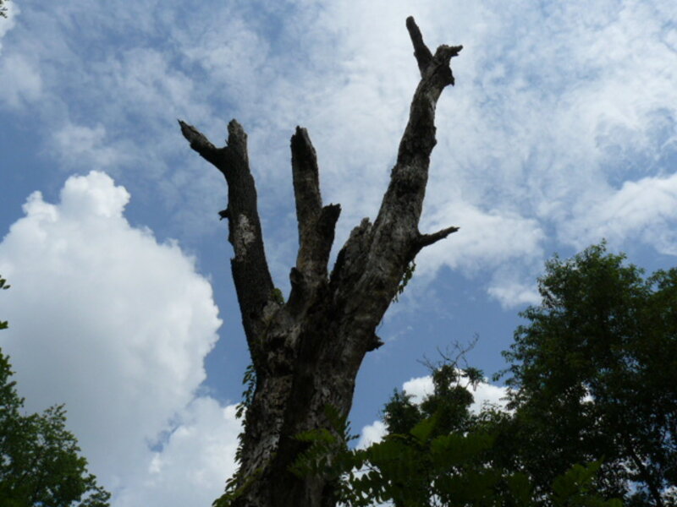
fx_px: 704
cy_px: 254
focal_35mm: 36
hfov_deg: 51.4
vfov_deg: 39.7
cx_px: 338
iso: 100
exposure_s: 1/500
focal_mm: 6
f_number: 8
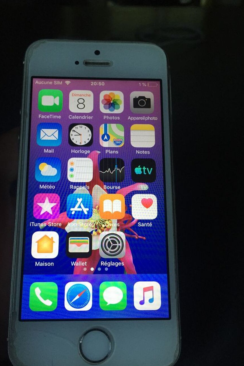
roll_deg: -0.7
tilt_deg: -36.2
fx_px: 315
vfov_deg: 60.3
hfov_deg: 42.3
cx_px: 107
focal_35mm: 31
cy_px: 186
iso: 160
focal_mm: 4.15
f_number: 2.2
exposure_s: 1/33
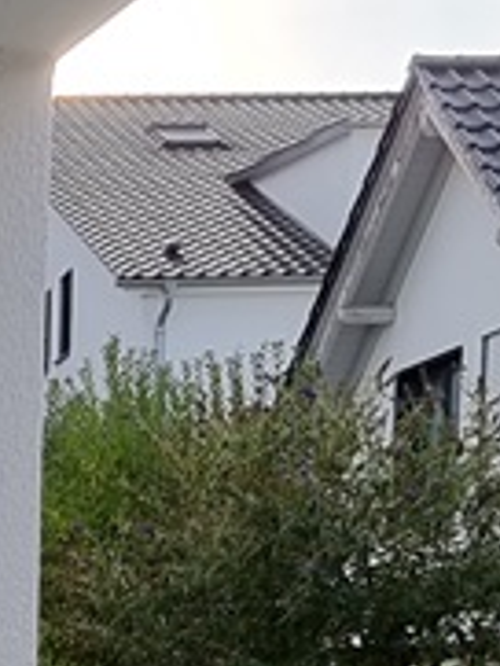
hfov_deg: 9.8
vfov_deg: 12.7
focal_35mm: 143
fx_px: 2751
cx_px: -408
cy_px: 1148
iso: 50
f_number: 1.8
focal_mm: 6.7
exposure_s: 1/366
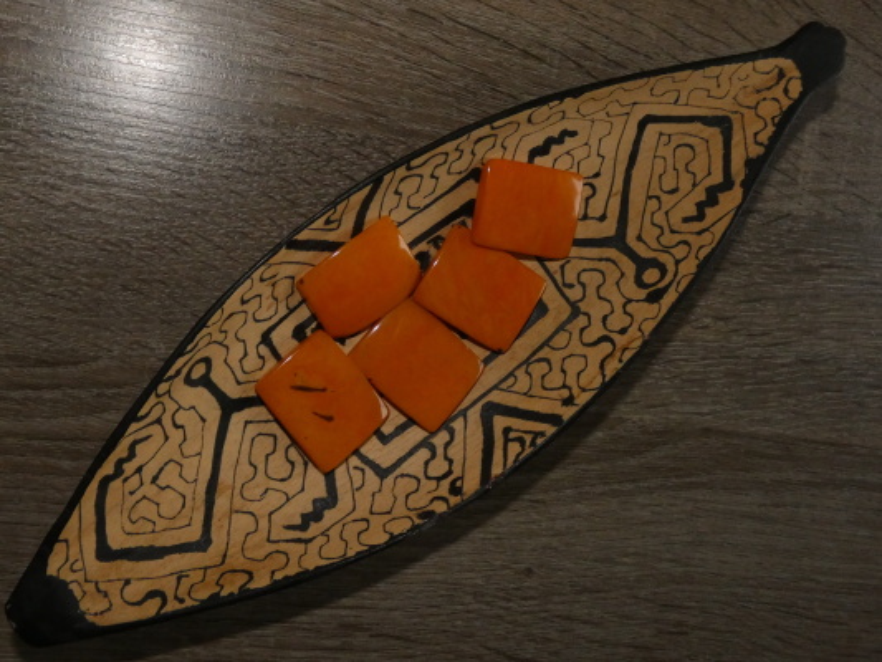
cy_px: 331
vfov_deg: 46.8
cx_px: 441
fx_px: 765
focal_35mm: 30
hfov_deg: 60.0
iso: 500
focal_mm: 5.3
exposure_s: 1/125
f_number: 3.3
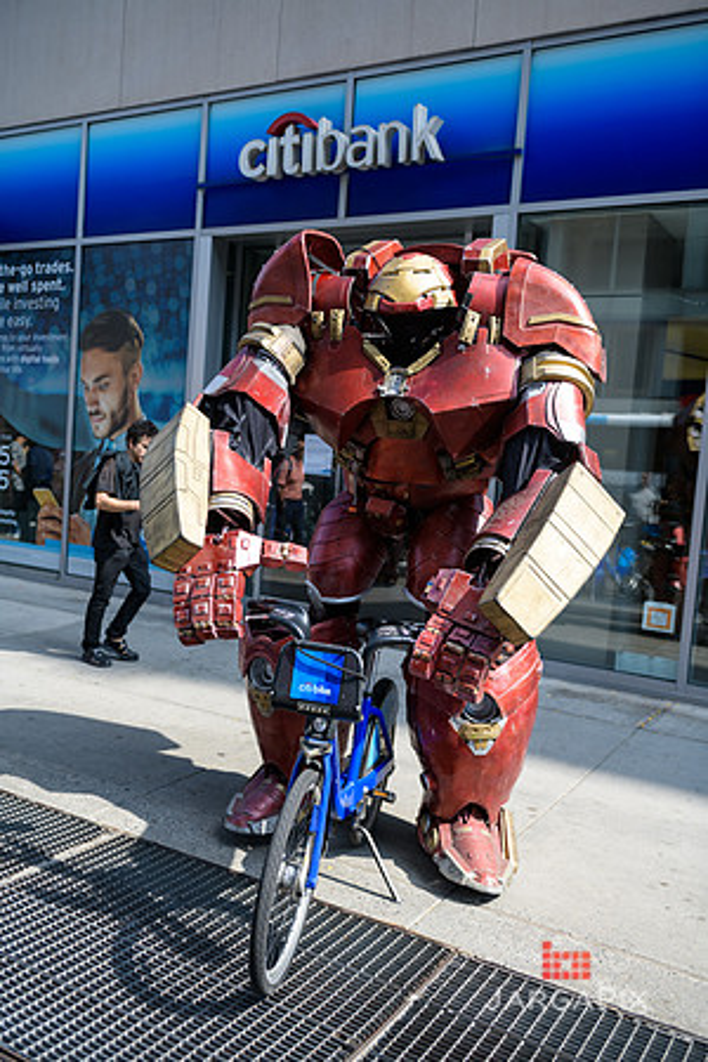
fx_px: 944
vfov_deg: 58.7
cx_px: 354
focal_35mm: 32
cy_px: 531
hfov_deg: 41.1
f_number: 3.2
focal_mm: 32
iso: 200
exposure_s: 1/1250
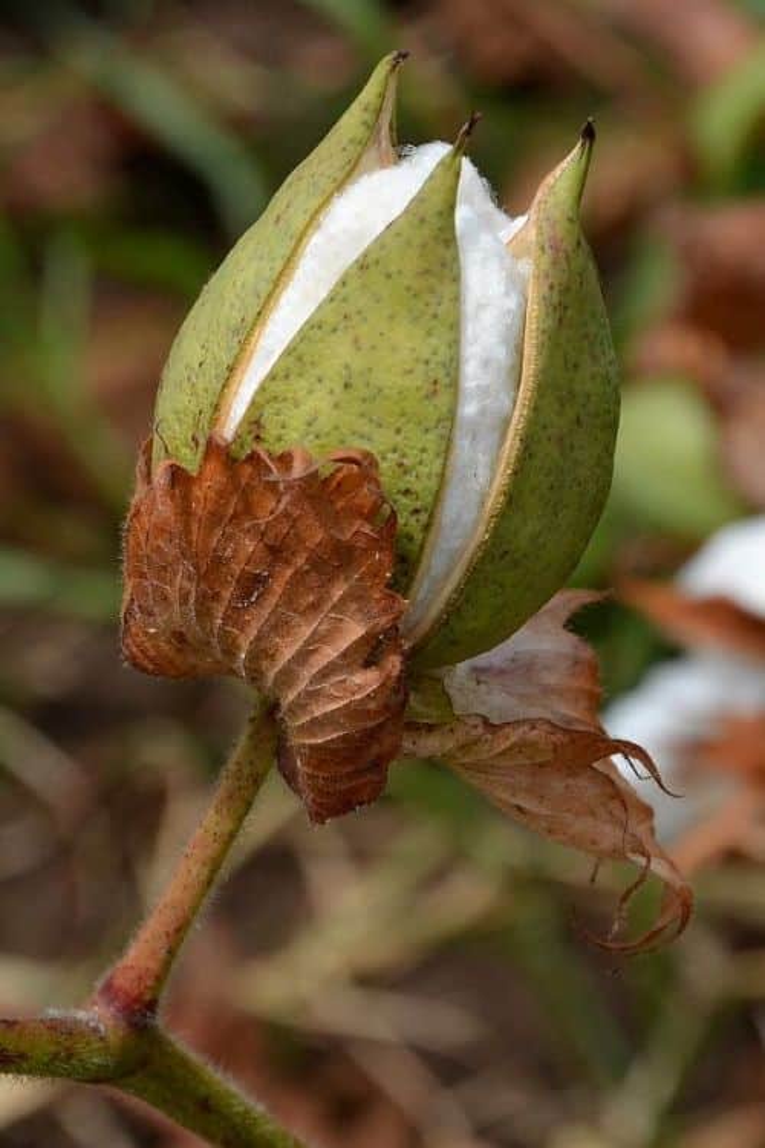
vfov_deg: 19.5
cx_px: 382
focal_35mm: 105
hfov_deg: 13.0
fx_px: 3347
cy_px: 574
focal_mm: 70
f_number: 9
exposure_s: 1/320
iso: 160
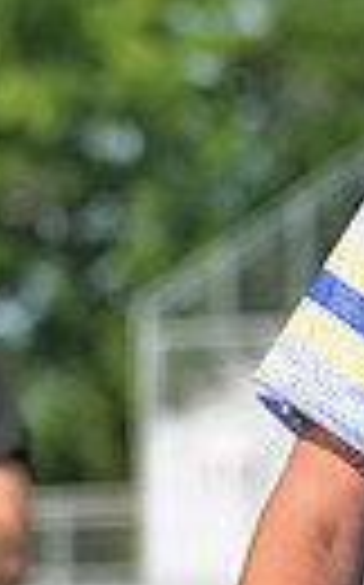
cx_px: 1200
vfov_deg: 3.9
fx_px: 8479
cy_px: 212
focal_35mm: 533
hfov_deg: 2.4
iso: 100
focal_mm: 78
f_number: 10
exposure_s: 1/1000
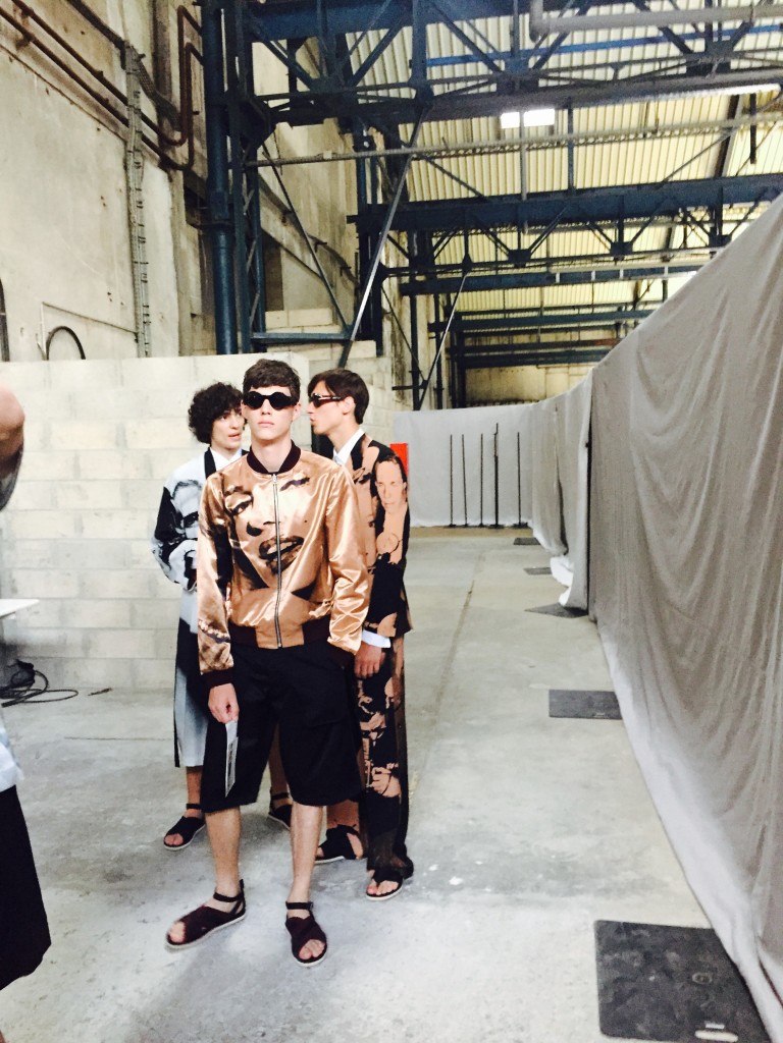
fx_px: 875
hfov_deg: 48.2
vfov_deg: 61.7
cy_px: 522
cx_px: 392
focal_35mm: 29
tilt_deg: -5.1
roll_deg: +1.9
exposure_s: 1/15
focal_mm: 4.15
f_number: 2.2
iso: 250
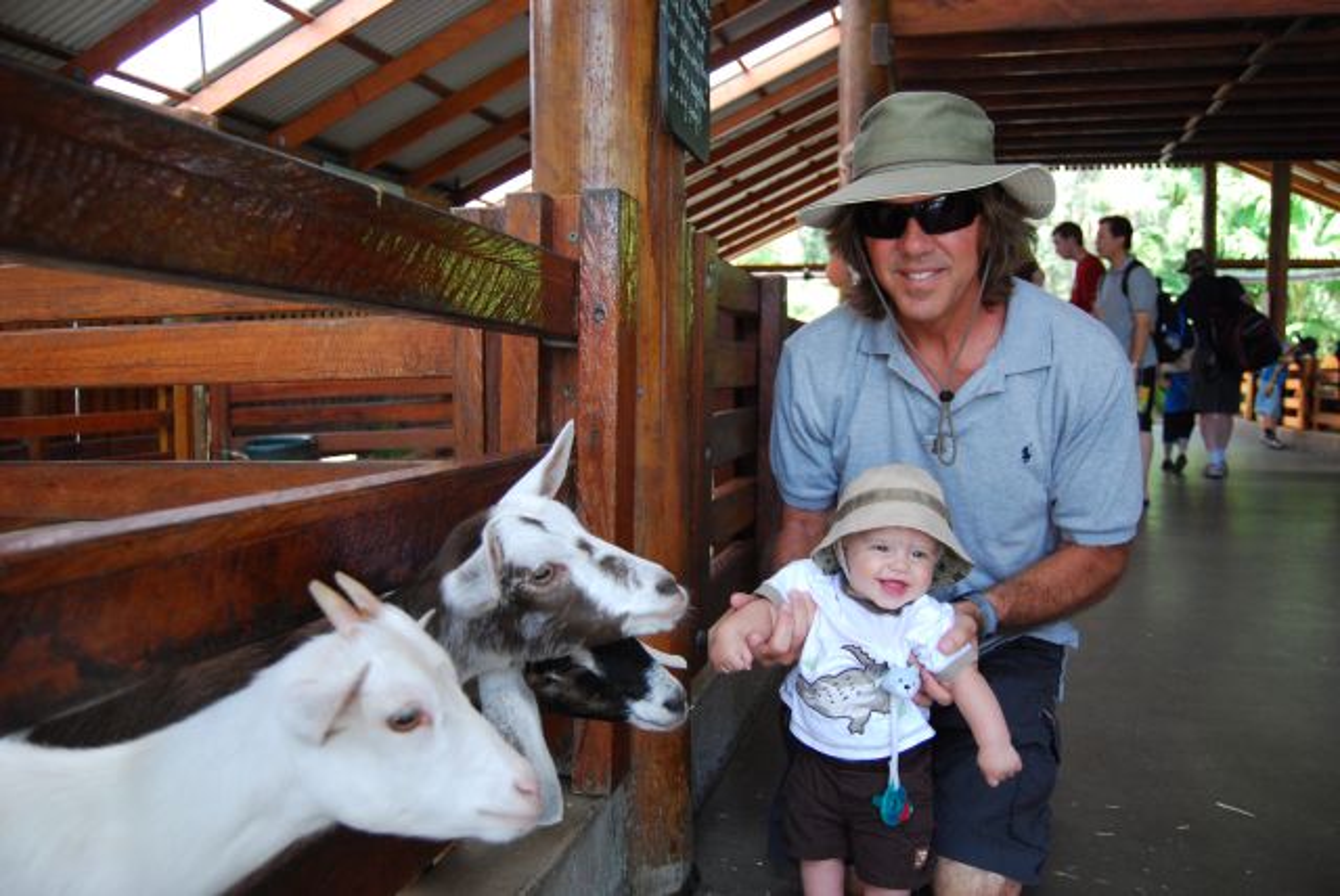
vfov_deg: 45.8
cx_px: 670
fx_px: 1062
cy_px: 448
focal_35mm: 28
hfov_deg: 64.5
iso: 800
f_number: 3.5
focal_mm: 19
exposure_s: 1/400
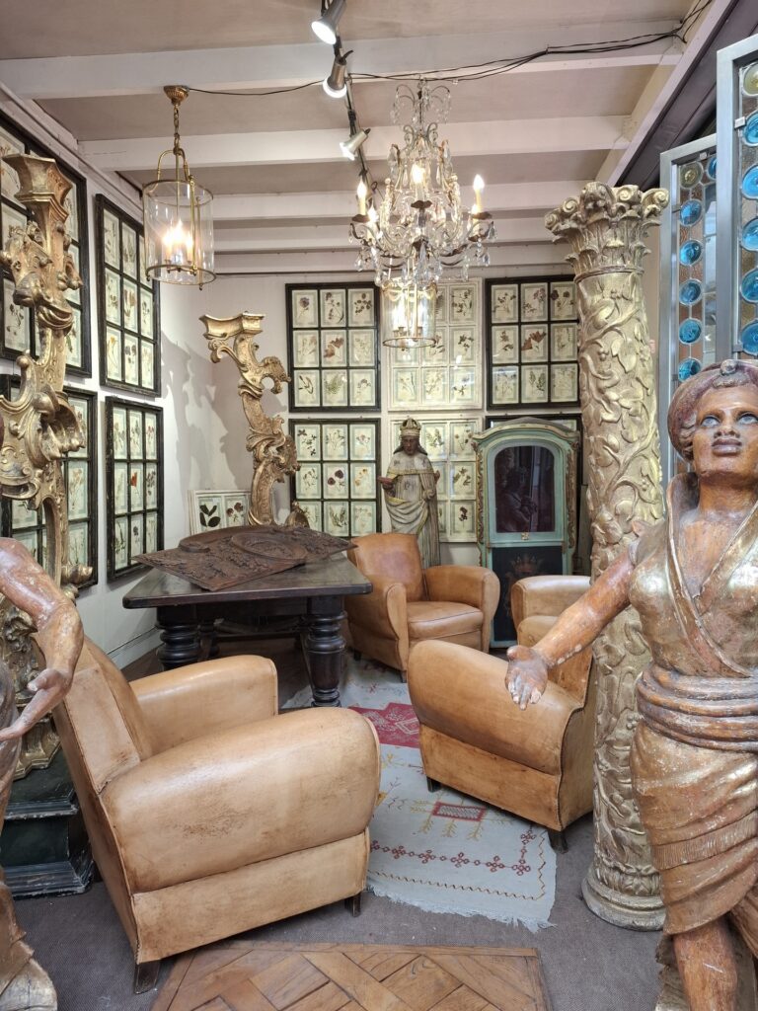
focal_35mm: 23
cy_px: 506
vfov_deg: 73.9
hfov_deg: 58.9
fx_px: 672
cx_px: 379
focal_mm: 5.54
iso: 160
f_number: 1.8
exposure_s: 1/50
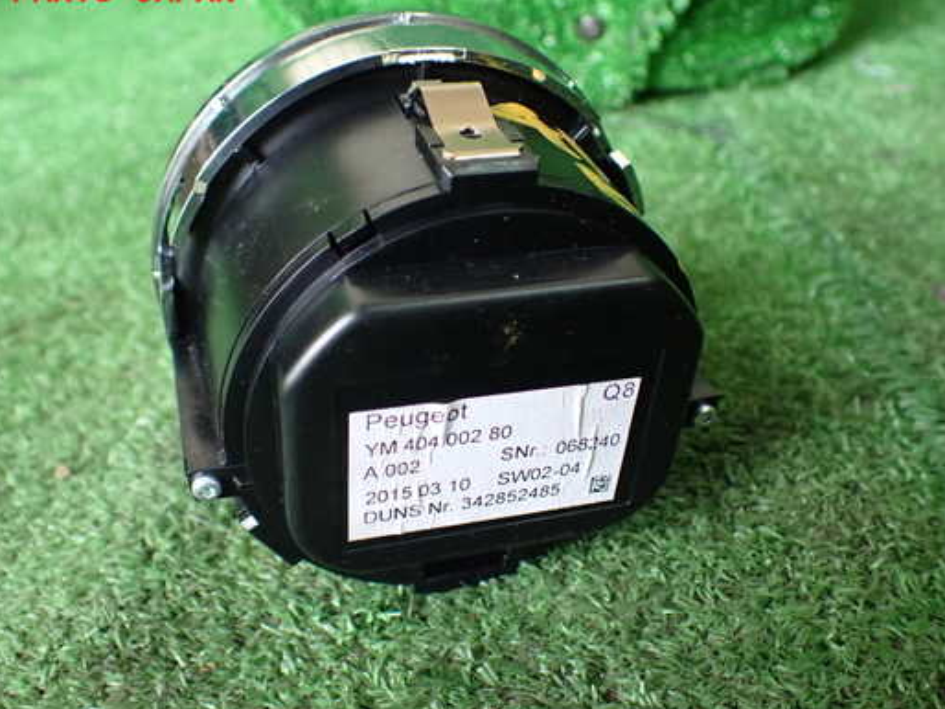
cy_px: 380
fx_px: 956
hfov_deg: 52.6
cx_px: 452
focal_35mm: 35
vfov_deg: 40.7
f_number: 2.3
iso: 800
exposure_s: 1/80
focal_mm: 5.4
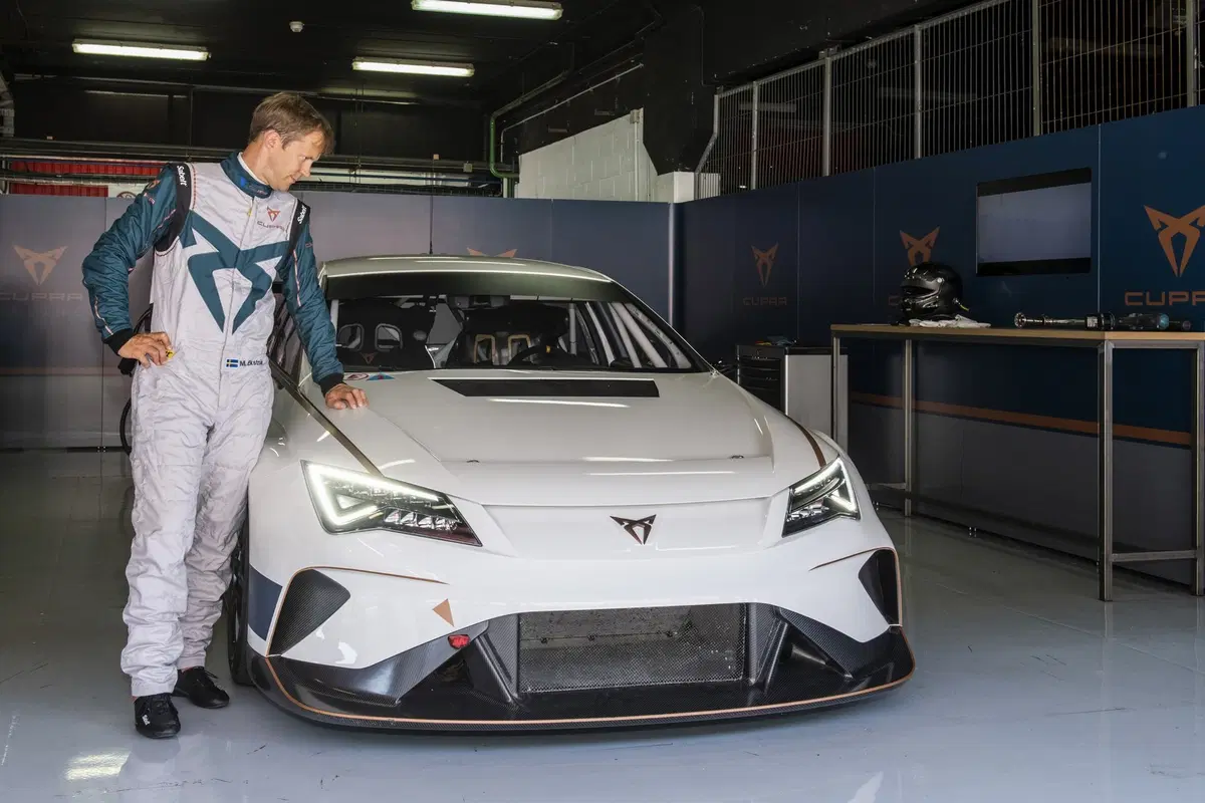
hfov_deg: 55.8
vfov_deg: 38.9
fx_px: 1138
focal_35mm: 34
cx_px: 602
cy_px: 402
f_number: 8
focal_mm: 34
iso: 1250
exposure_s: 1/125
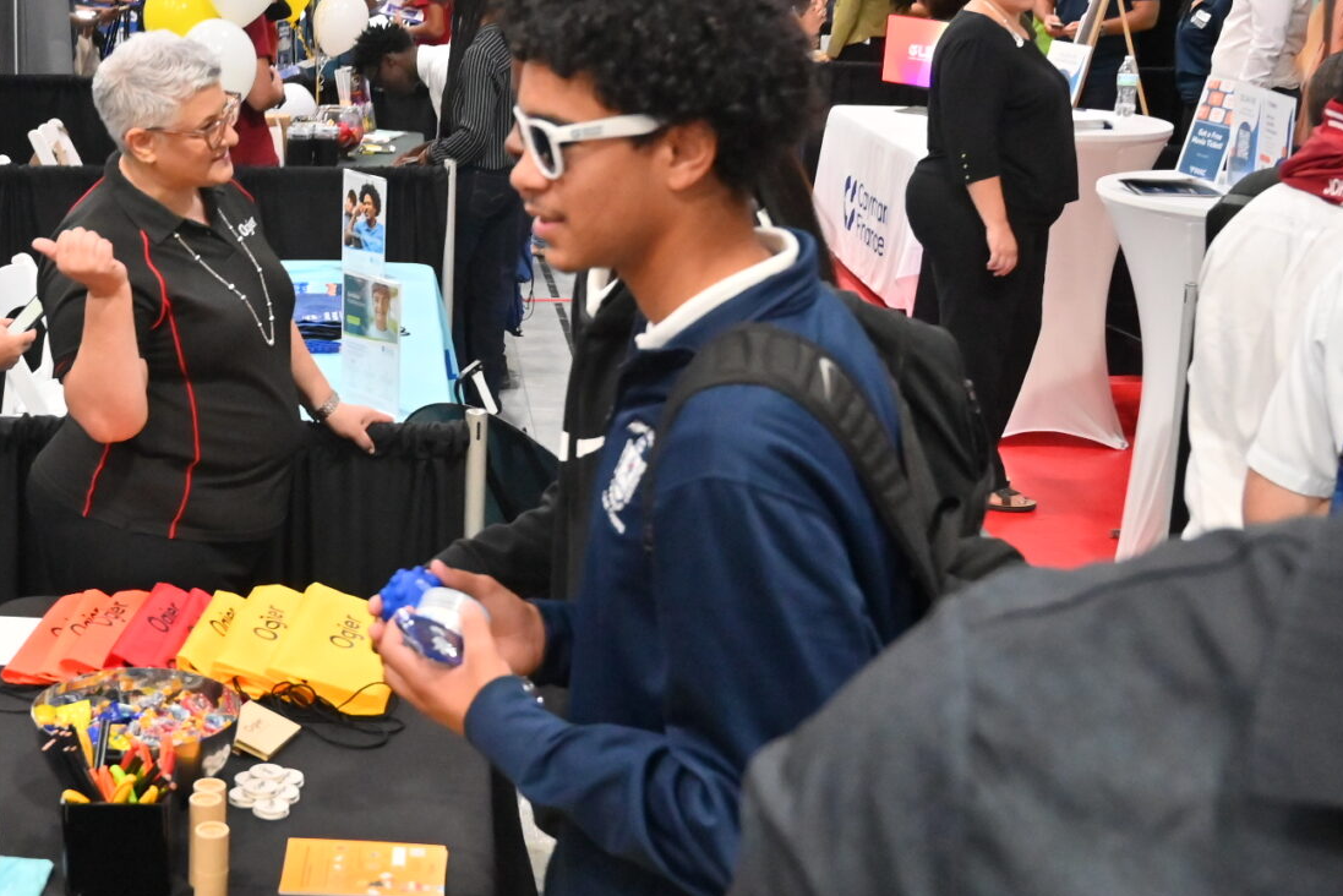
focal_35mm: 56
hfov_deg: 34.9
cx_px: 349
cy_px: 301
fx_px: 2090
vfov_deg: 24.1
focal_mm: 24
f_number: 4.5
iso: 5000
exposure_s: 1/125
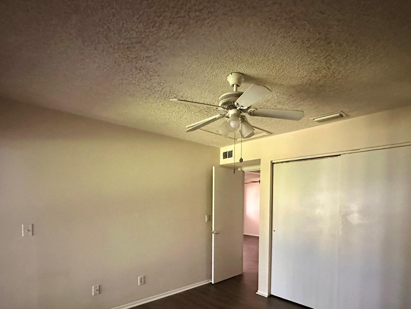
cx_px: 226
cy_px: 213
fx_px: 237
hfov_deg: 81.5
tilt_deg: -2.9
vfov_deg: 63.8
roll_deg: -0.4
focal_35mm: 20
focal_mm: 2.22
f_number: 2.2
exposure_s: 1/41
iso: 1250
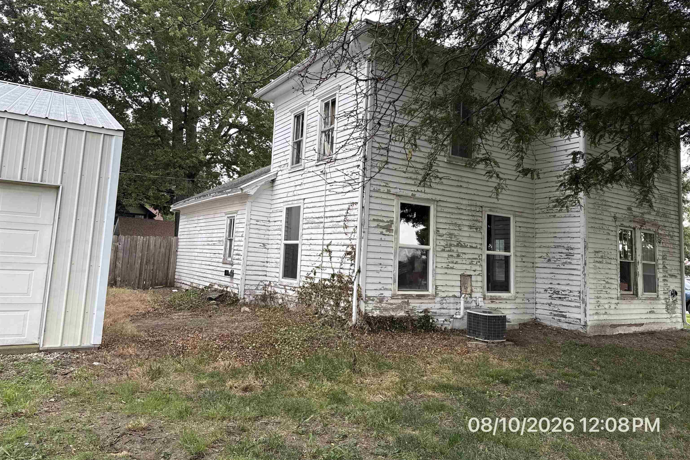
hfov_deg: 71.5
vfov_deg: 51.2
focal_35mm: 25
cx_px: 345
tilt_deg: +6.9
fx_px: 479
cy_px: 204
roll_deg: -3.2
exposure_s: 1/399
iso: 80
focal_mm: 6.76
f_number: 1.78
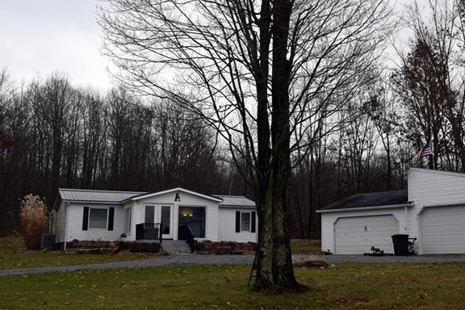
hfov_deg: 39.2
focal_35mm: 50
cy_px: 106
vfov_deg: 26.9
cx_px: 308
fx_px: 646
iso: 200
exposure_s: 1/250
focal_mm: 24
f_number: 8
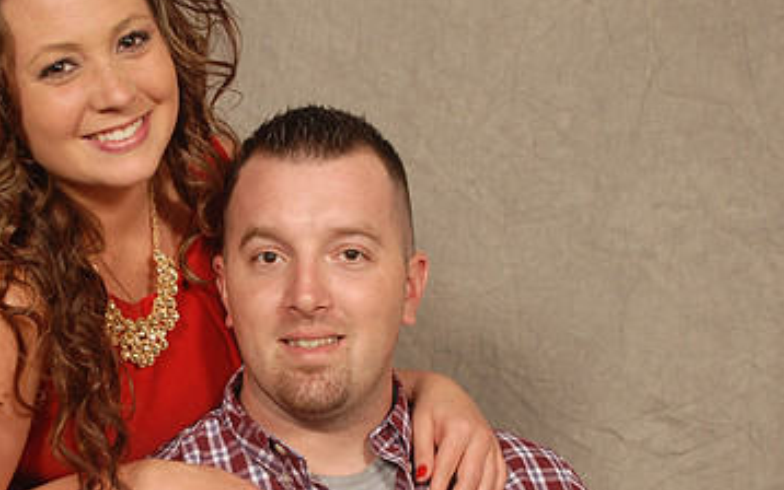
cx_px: 210
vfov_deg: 15.1
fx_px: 1856
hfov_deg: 23.6
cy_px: 285
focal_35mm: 87
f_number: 5.6
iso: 200
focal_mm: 35
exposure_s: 1/125
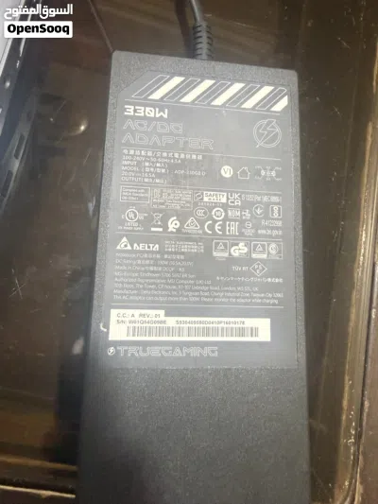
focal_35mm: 24
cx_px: 189
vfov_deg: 71.6
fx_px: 349
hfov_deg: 56.8
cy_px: 252
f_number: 2.2
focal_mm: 2.22
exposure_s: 1/50
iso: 320
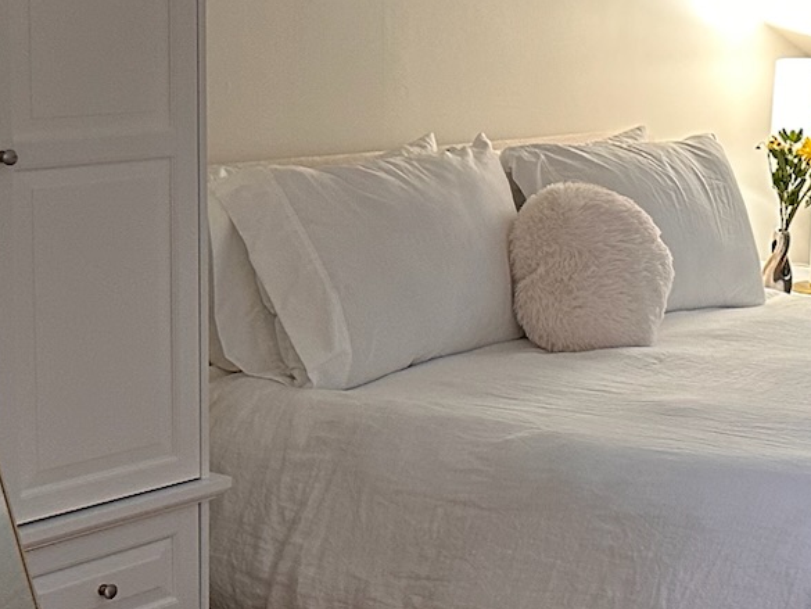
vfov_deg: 17.6
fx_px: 1968
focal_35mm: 84
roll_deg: -1.3
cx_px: 1052
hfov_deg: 21.1
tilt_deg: -6.0
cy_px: 239
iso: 320
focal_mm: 6.86
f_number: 1.78
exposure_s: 1/60
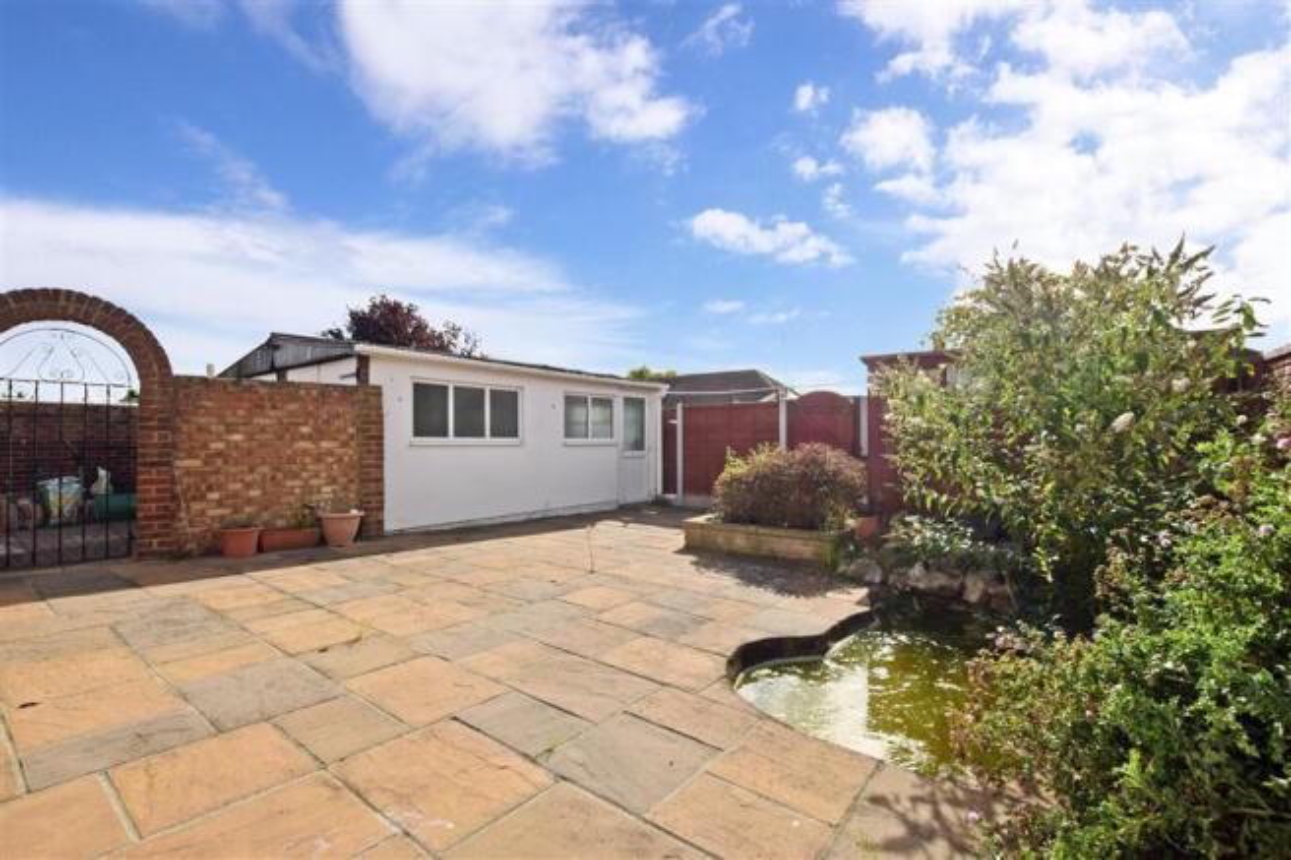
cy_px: 430
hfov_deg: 100.4
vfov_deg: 77.3
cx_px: 646
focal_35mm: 15
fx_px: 538
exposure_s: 1/320
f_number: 22
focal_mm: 10
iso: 400
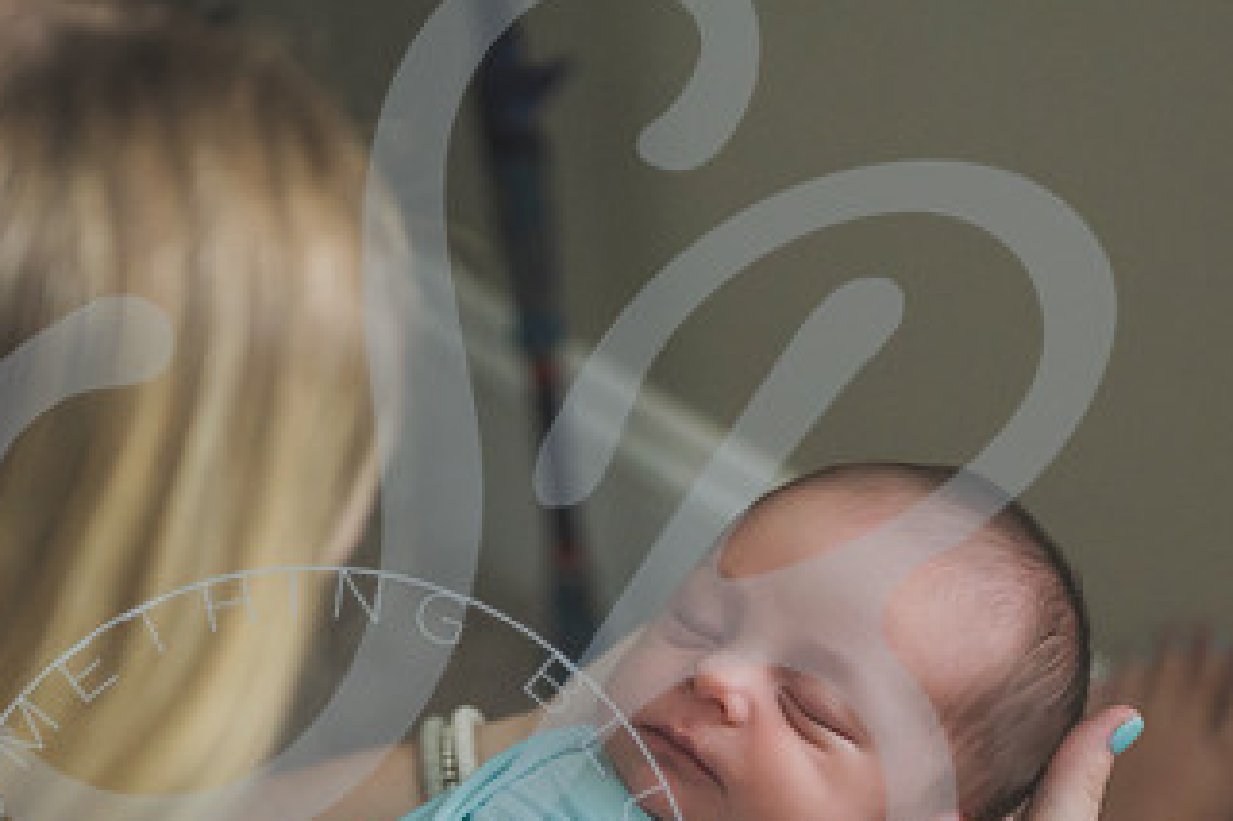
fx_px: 4347
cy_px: 638
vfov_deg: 10.8
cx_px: 505
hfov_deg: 16.1
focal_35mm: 127
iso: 1600
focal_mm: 70
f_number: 2.8
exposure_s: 1/125
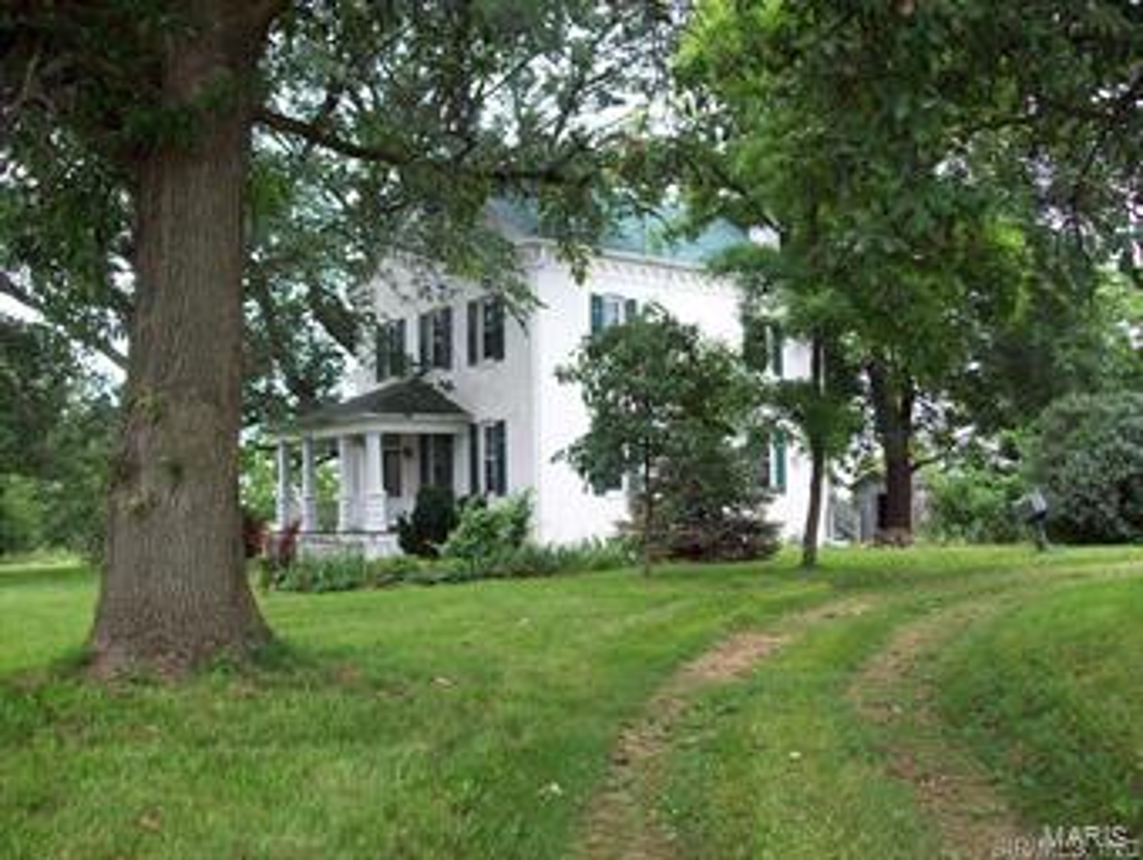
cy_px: 430
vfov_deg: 39.7
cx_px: 572
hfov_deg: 51.3
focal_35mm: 36
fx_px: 1190
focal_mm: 6
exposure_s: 1/233
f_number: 2.7
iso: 80
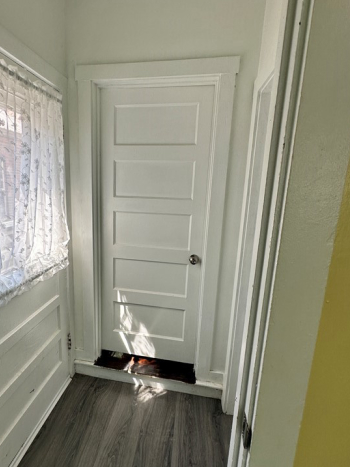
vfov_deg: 81.8
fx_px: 270
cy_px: 238
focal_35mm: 20
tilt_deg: -11.3
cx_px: 139
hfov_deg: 65.3
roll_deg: -1.4
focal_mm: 2.22
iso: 50
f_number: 2.2
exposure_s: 1/99
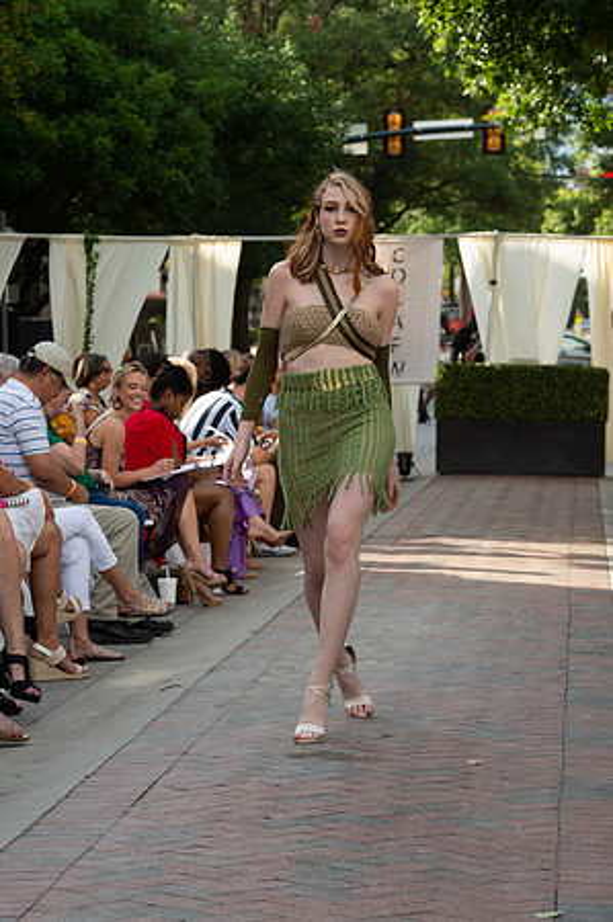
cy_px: 461
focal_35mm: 130
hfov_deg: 10.5
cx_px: 306
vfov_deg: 15.8
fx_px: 3328
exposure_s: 1/160
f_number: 10
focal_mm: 130
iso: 400
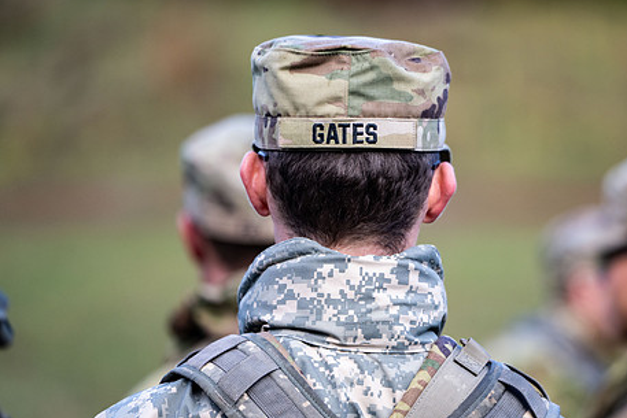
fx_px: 4442
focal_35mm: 255
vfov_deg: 5.4
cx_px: 401
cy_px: 235
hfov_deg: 8.1
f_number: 2.8
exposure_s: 1/800
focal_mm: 180
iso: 800
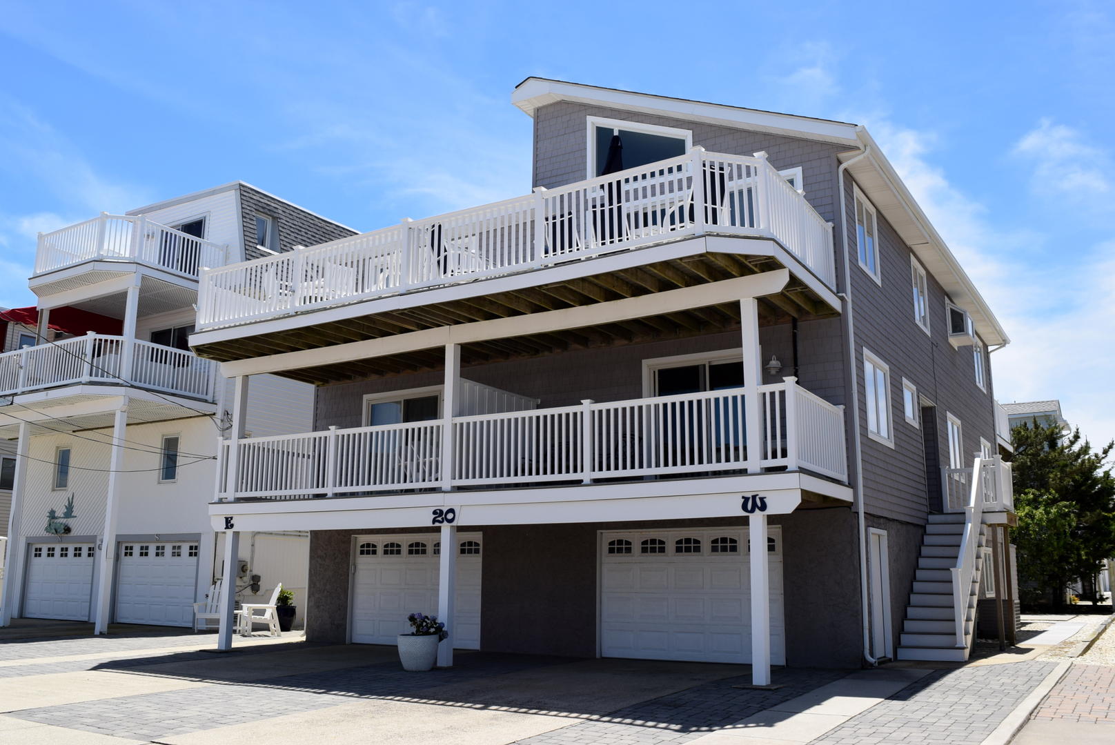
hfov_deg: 61.9
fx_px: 930
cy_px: 372
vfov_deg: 43.7
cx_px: 558
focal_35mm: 30
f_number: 10
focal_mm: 20
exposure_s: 1/400
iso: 200
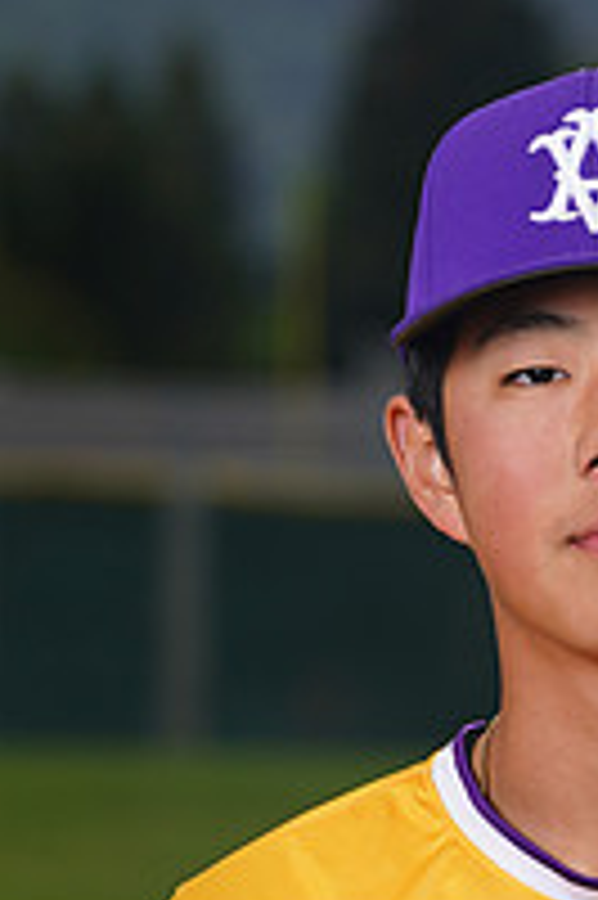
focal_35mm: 581
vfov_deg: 3.5
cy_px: 972
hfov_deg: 2.4
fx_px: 14501
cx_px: 650
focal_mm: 200
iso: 100
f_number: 8
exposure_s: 1/250
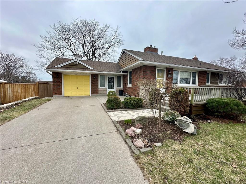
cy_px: 92
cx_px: 123
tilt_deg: -3.9
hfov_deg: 102.1
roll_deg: -0.2
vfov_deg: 85.7
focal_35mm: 14
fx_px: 99
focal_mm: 2.22
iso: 40
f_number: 2.2
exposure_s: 1/454
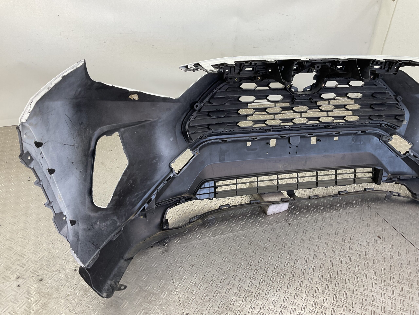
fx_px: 351
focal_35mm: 29
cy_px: 158
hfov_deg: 61.7
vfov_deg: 48.2
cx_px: 210
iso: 32
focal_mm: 3
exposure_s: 1/120
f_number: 1.8
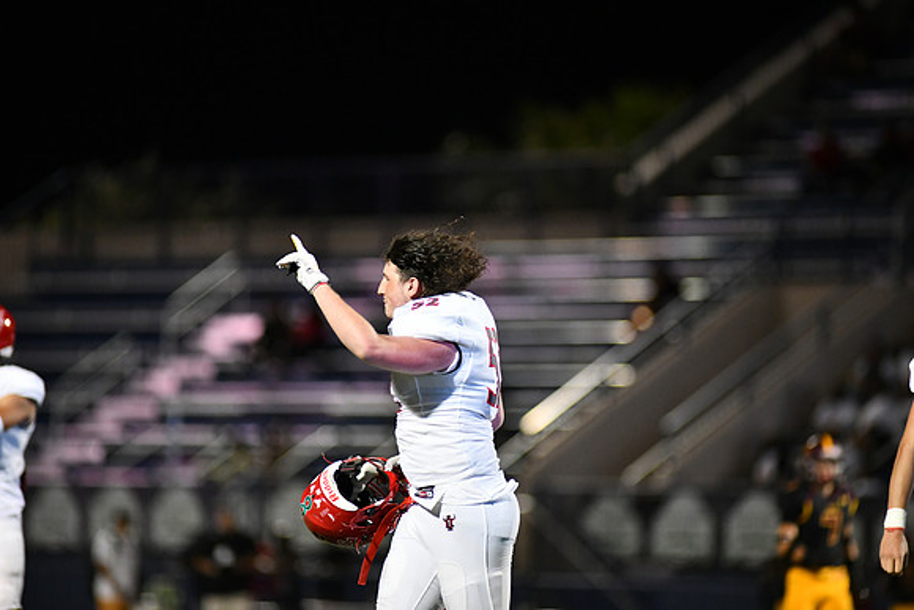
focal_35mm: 300
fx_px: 7618
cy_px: 305
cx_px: 457
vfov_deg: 4.6
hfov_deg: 6.9
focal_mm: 300
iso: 4000
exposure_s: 1/1000
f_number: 2.8
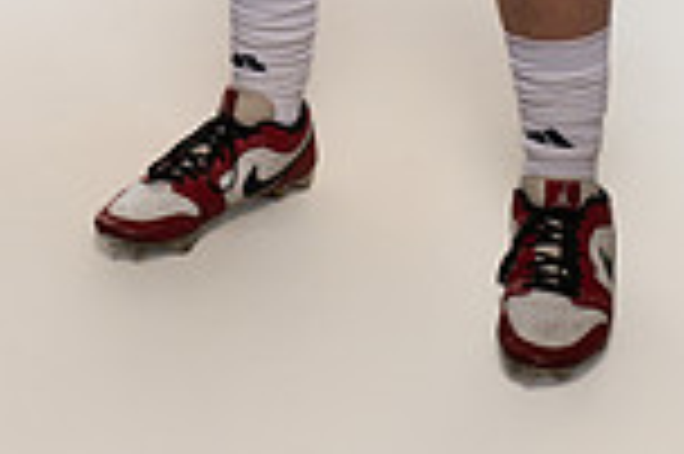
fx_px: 2809
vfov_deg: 8.6
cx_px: 346
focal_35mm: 148
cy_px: -539
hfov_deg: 13.9
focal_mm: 50
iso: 500
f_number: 6.3
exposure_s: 1/200
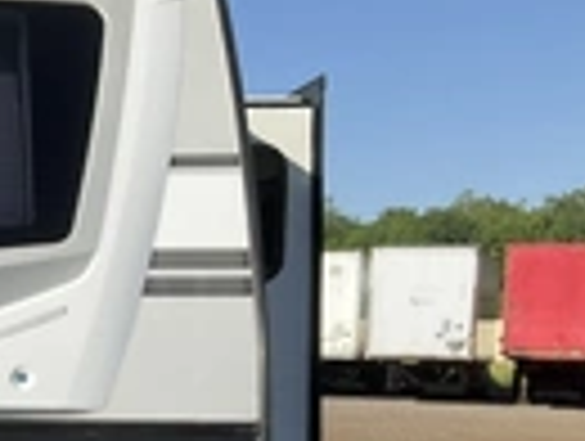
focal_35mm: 89
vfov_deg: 16.1
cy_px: 508
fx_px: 1507
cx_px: -184
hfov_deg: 20.1
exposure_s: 1/1786
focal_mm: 3
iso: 25
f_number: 1.8
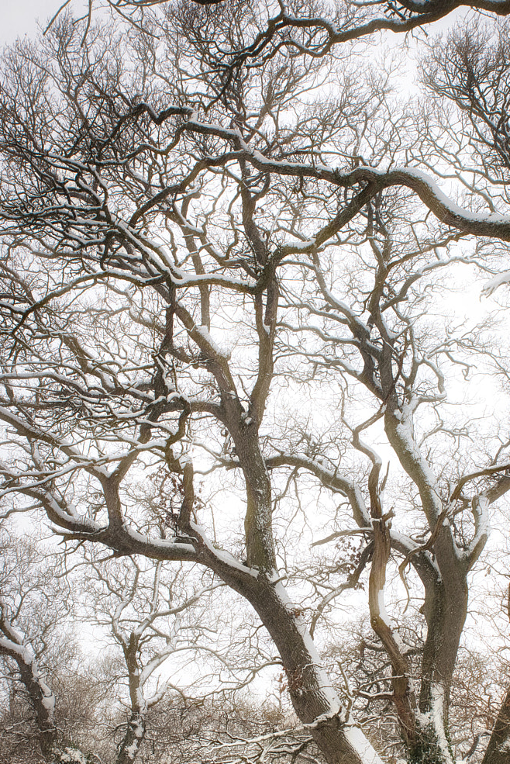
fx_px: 1103
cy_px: 515
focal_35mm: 52
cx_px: 337
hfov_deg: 25.9
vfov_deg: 37.7
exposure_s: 1/50
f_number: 16
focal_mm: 32
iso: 64
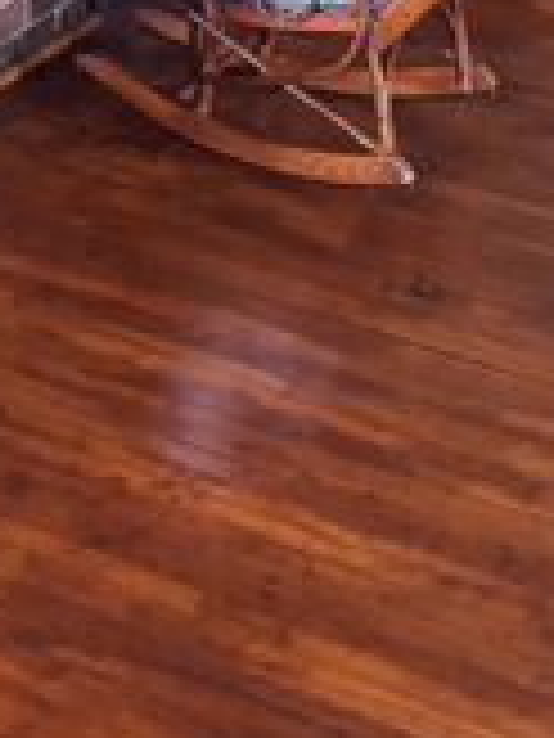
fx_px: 2262
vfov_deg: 17.0
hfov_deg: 13.7
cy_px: -326
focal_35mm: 106
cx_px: -50
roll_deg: -0.4
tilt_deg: -15.4
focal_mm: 5.96
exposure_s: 1/41
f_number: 1.6
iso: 500
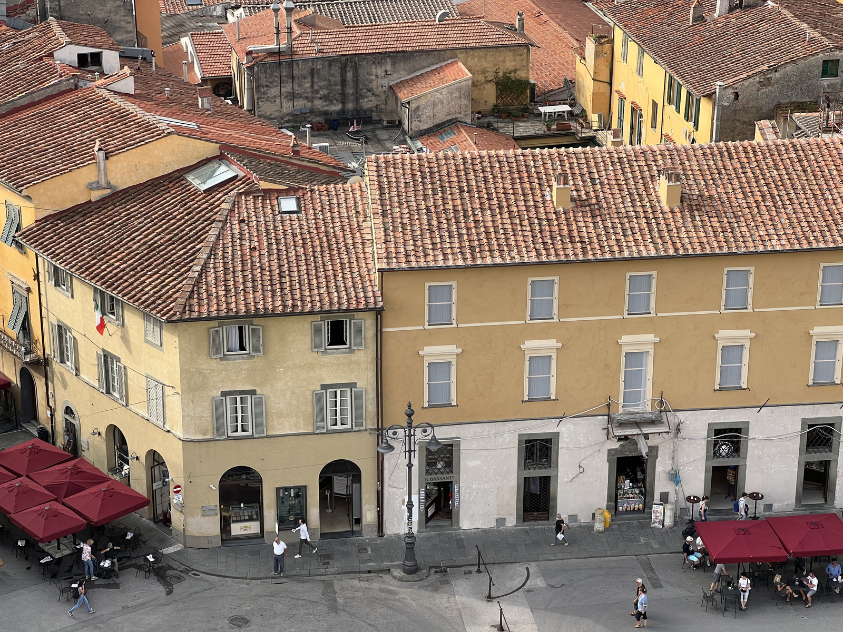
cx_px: 422
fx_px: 1875
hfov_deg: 25.3
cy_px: 316
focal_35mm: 77
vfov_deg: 19.1
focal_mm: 9
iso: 32
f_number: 2.8
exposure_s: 1/299
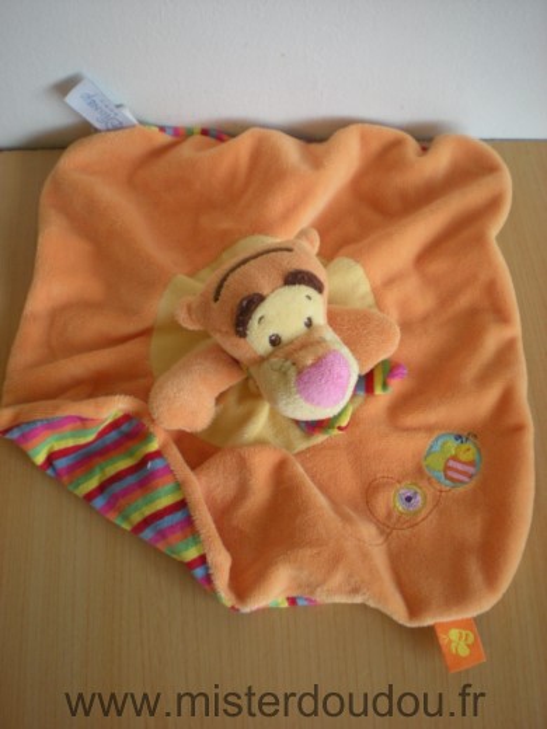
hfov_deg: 37.7
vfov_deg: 49.0
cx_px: 274
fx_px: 801
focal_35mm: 38
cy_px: 364
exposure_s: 1/18.2
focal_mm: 6.3
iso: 200
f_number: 3.1
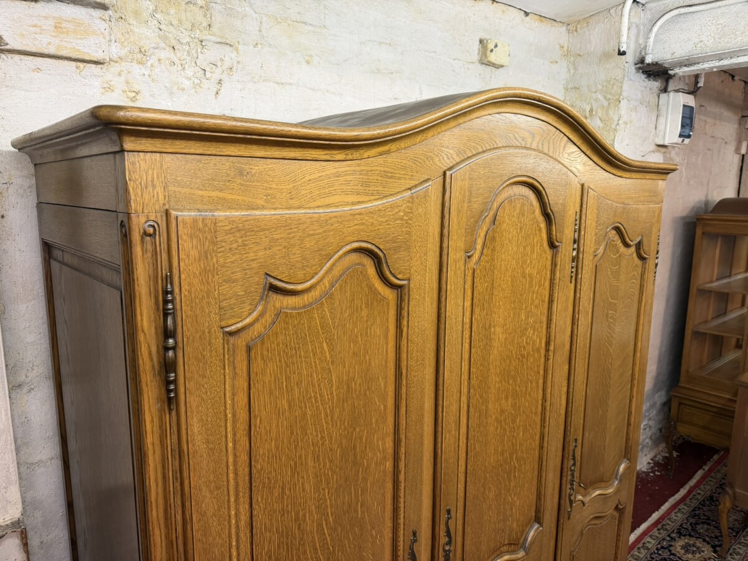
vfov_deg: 56.8
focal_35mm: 24
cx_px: 374
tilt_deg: -10.3
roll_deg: -0.6
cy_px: 280
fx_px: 519
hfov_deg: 71.6
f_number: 1.78
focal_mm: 6.76
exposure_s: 1/50
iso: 125
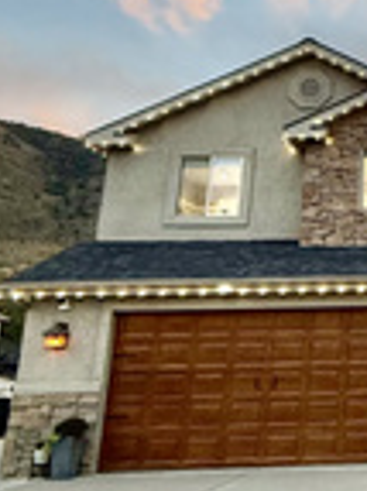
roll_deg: +1.1
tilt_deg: +15.7
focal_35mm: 47
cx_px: 542
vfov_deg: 40.3
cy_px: 196
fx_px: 665
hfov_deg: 24.4
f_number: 2.2
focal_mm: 2.22
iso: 125
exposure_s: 1/120
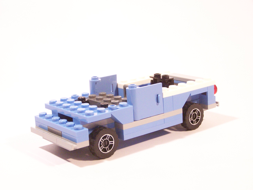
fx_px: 490
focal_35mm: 67
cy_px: 95
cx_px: 126
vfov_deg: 21.9
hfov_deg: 29.0
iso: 400
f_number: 3.2
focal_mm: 11.1
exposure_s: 1/30
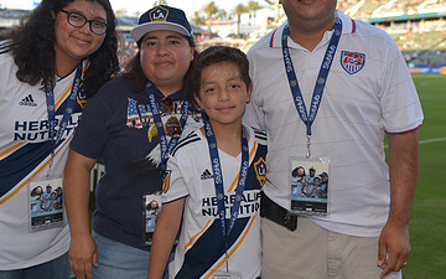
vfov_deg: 27.9
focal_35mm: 46
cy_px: 111
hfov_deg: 43.5
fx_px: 559
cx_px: 207
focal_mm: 28
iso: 200
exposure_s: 1/640
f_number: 2.8
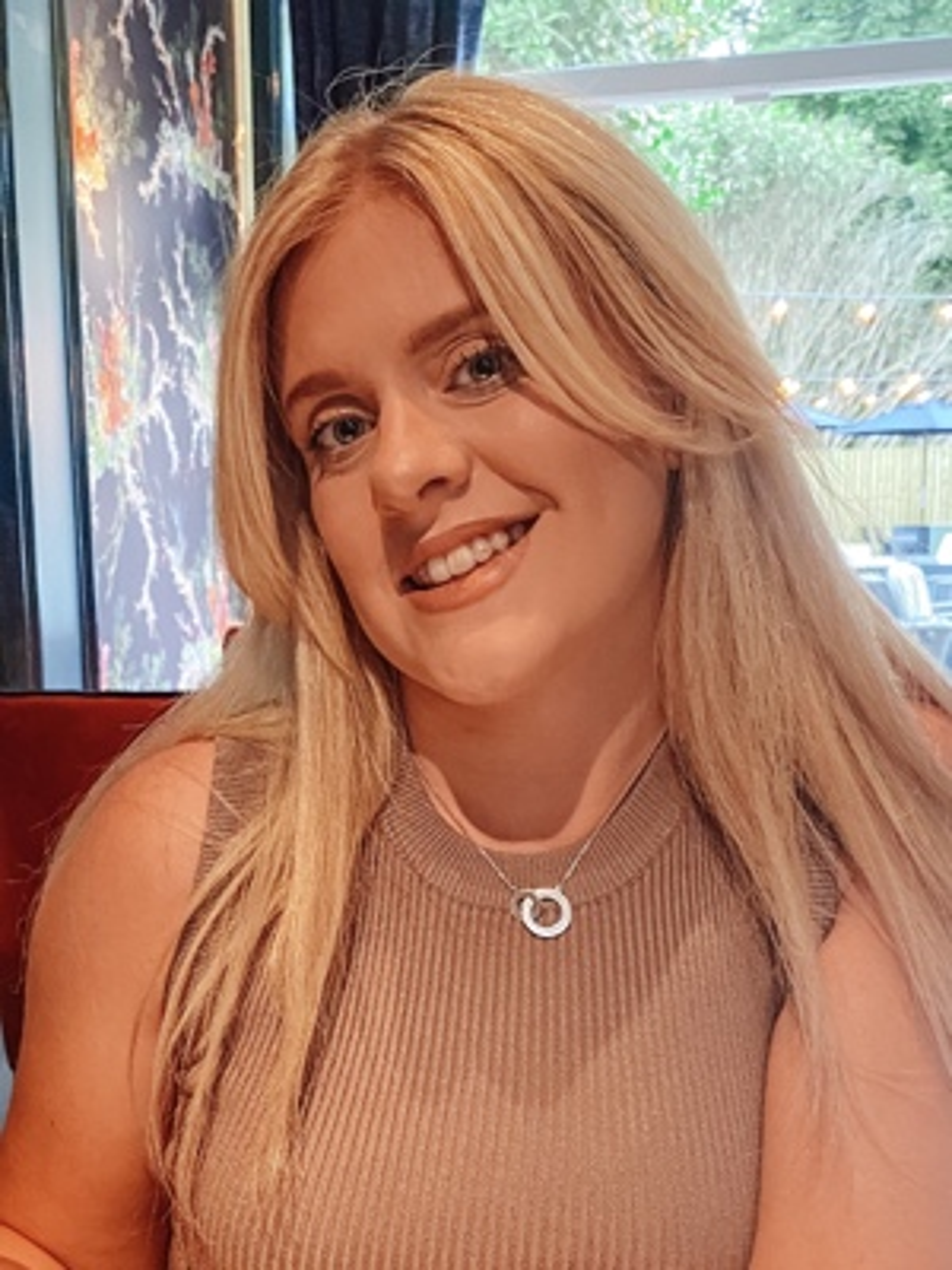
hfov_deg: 53.1
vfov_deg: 67.3
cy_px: 635
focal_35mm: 26
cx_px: 476
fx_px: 953
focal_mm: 4.25
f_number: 1.8
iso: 400
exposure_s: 1/50
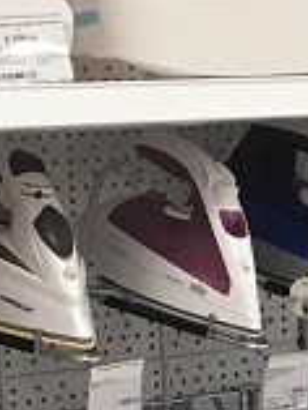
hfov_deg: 6.3
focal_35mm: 223
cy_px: 321
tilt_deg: -3.2
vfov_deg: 8.9
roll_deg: +4.1
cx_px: 809
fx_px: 2642
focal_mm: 4.15
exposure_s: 1/33
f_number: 2.2
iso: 50
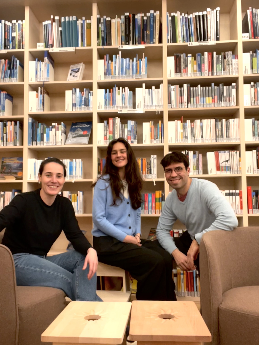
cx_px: 130
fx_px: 299
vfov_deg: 60.0
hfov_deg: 46.8
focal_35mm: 30
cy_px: 172
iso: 200
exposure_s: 1/50
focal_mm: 2.71
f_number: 2.2
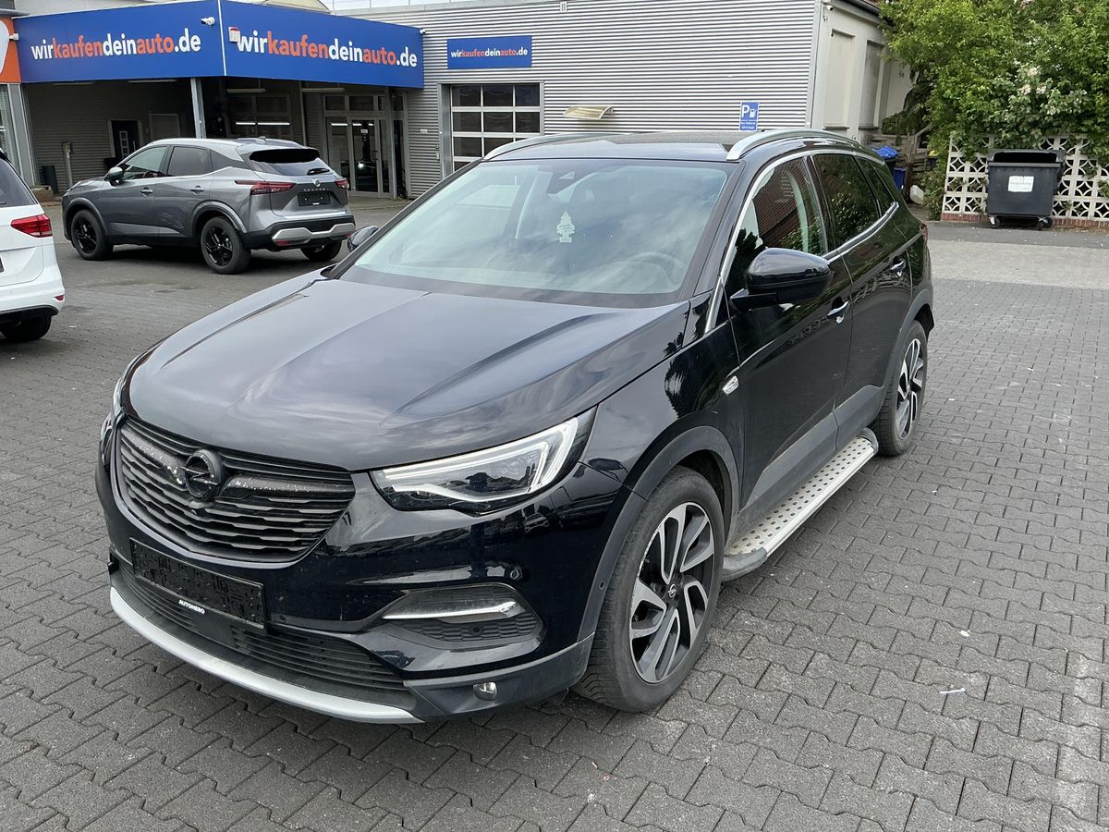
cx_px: 554
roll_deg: +0.5
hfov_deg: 63.4
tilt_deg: -16.3
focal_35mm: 28
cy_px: 416
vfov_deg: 49.7
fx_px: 897
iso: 25
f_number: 1.8
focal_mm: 3
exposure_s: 1/529
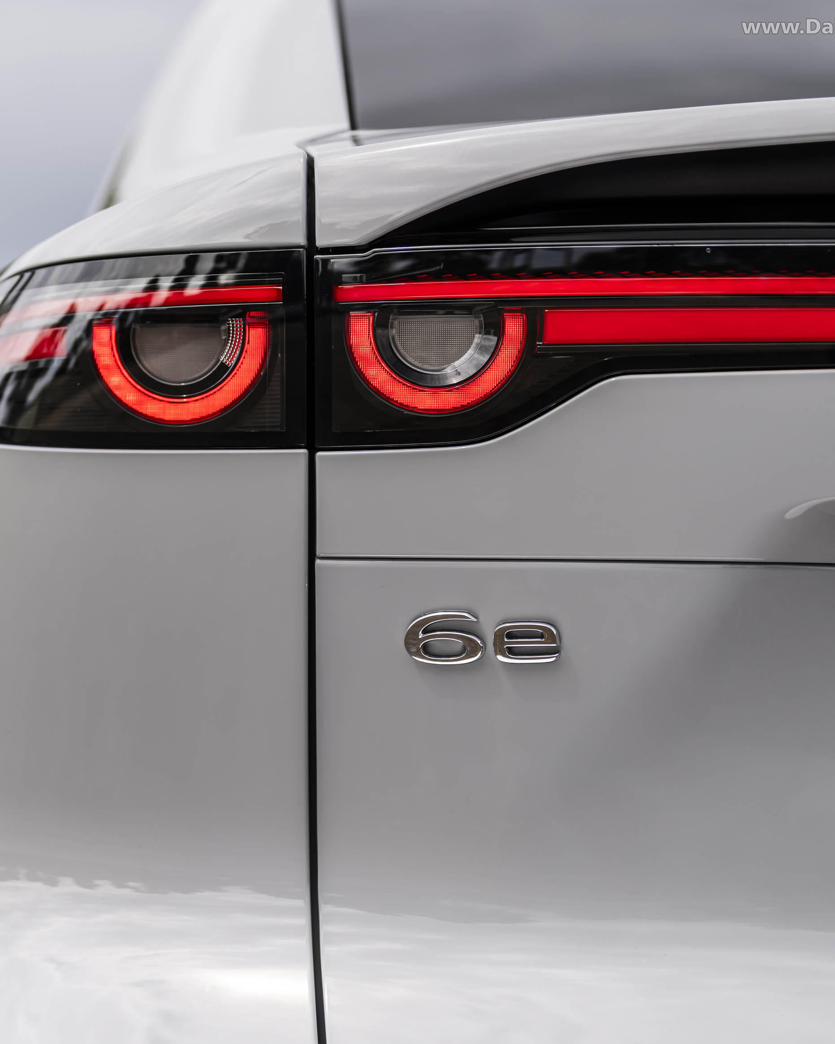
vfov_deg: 13.4
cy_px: 523
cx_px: 190
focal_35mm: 144
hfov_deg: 10.7
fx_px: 4449
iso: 64
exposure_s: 1/640
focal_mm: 102
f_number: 2.8
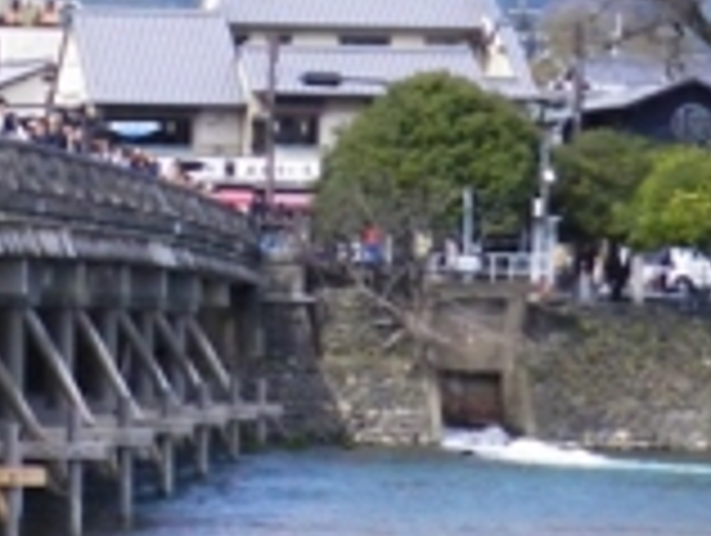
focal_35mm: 268
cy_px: -135
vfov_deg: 5.5
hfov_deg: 7.1
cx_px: -652
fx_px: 5513
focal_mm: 9.4
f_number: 5
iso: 200
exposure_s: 1/800
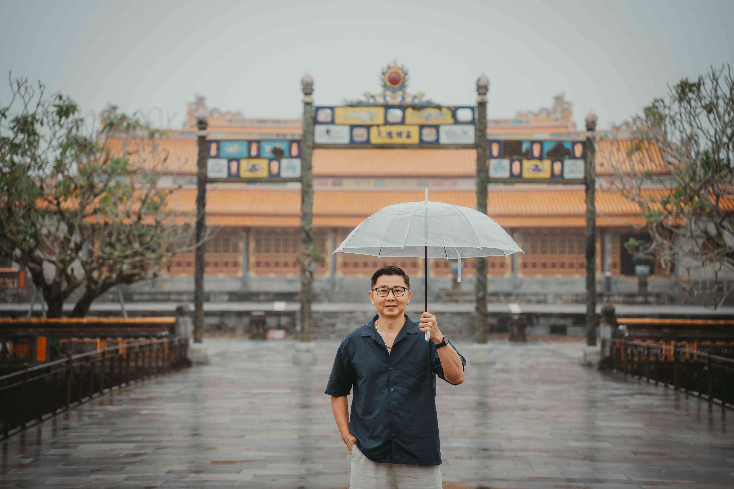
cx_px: 367
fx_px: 1529
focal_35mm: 75
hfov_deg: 27.0
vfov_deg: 18.2
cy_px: 244
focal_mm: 75
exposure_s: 1/640
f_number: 2.8
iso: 500
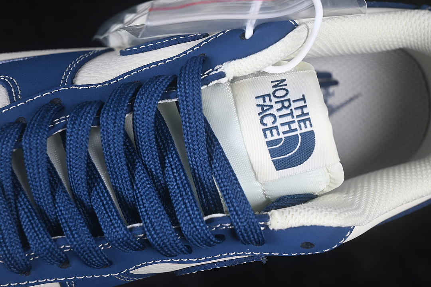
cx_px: 216
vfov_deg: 18.2
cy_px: 144
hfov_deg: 27.0
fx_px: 898
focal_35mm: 75
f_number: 7.1
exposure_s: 1/80
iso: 160
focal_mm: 50
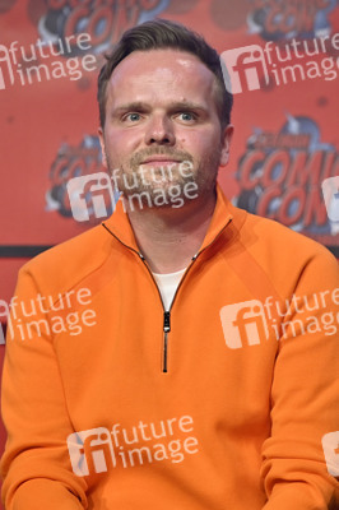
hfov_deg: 6.9
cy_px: 255
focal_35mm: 200
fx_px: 2830
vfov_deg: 10.3
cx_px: 170
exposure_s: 1/500
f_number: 2.8
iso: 1250
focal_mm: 200
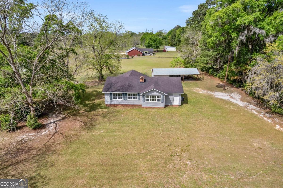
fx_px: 173
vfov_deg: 57.2
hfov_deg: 78.6
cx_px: 142
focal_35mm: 22
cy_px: 94
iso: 120
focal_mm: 8.38
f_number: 2.8
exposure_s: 1/3200
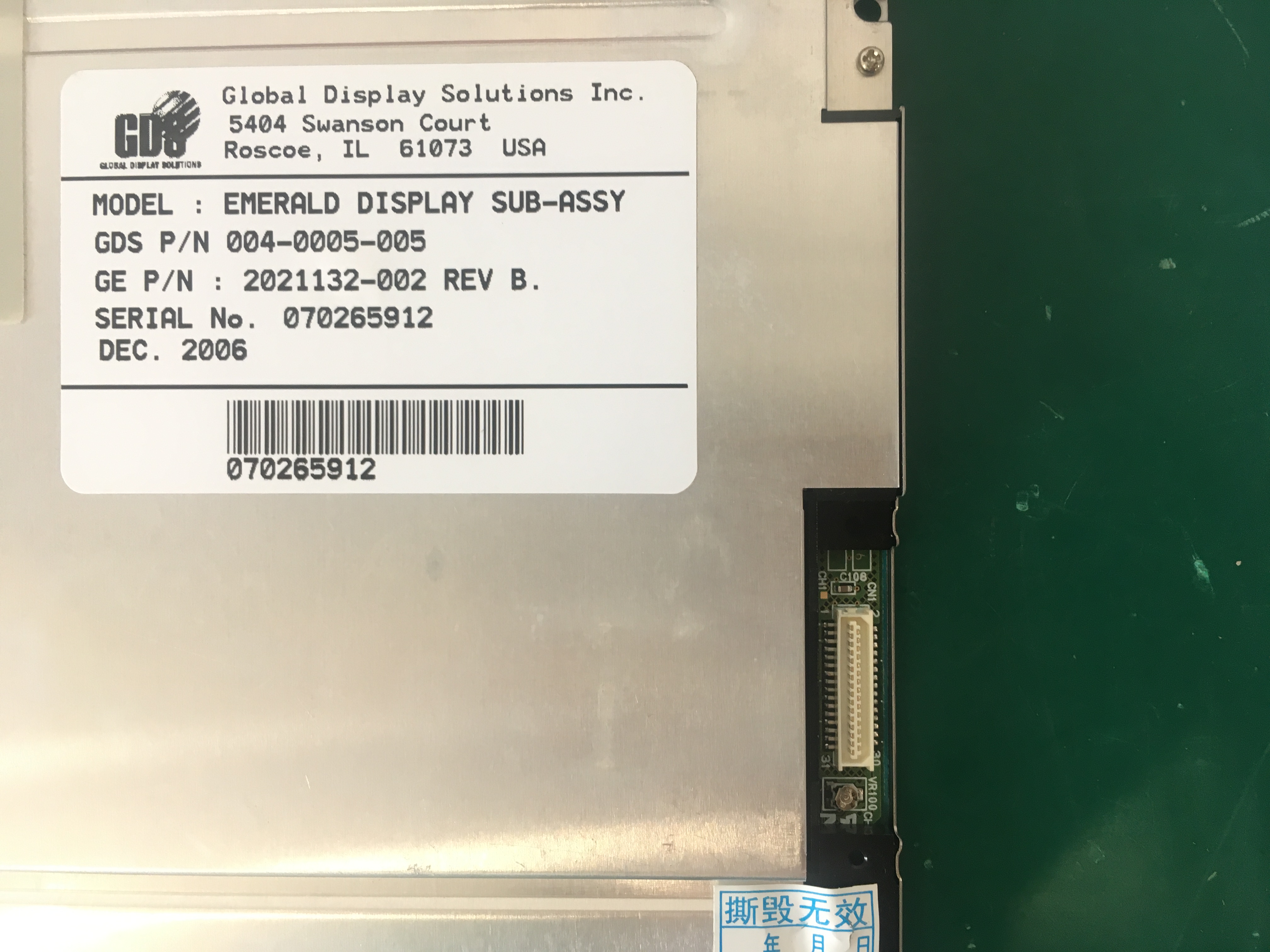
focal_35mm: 29
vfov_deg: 48.2
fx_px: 1064
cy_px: 476
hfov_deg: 61.7
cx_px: 635
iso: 64
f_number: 2.2
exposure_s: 1/33
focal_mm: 4.15
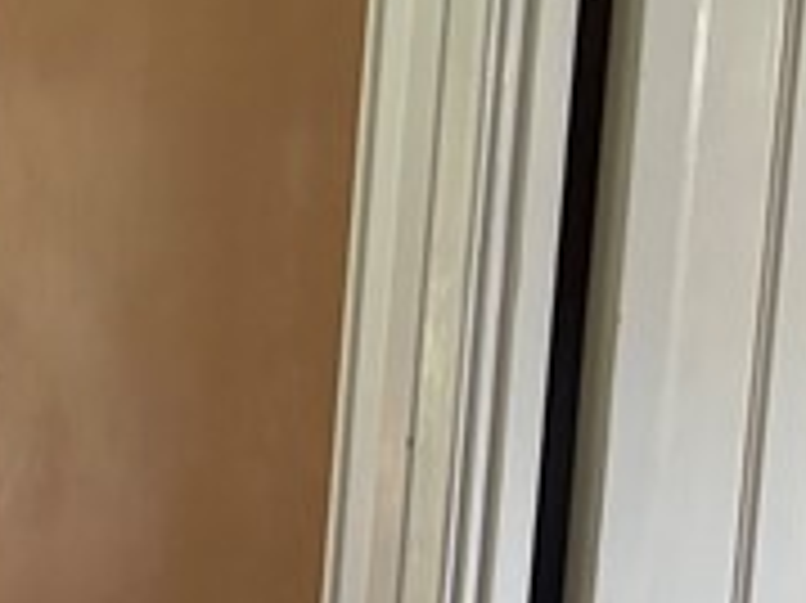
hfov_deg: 10.7
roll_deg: -1.7
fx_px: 3467
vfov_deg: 9.8
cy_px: 756
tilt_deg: -7.4
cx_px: -1292
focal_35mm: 149
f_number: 1.6
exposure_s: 1/60
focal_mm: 5.96
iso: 250
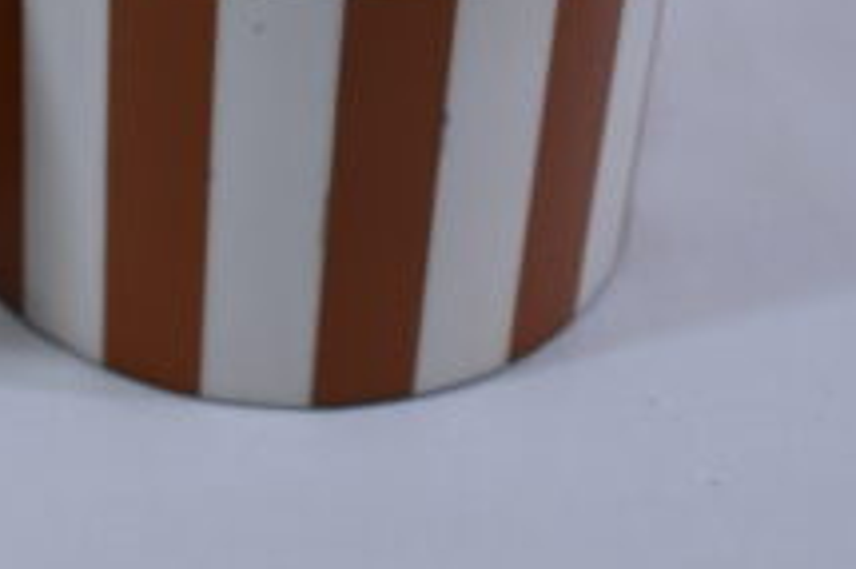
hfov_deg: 16.8
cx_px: -163
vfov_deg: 11.6
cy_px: 6
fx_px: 2780
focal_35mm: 117
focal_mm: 42
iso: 640
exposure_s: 1/125
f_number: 9
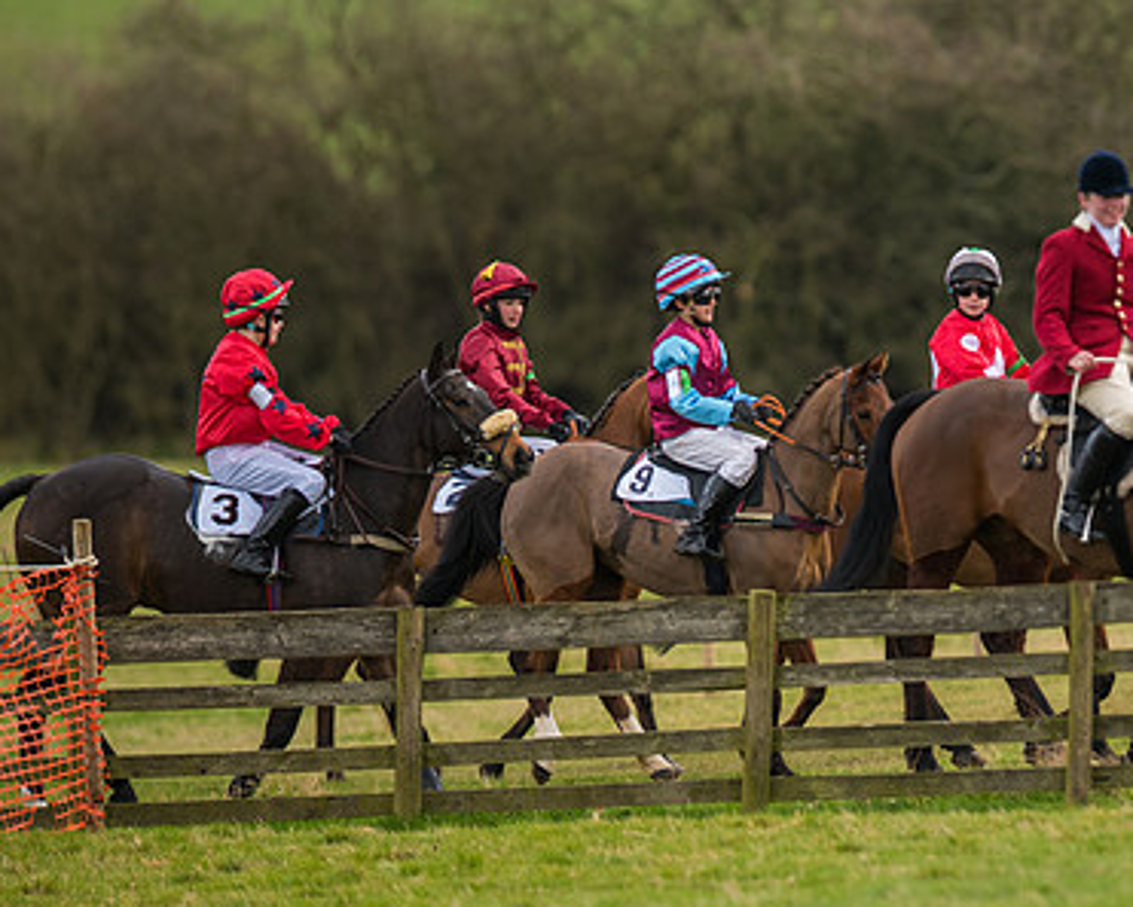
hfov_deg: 2.8
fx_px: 22909
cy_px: 467
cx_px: 836
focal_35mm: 683
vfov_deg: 2.3
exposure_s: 1/1600
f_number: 4
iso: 400
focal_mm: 400
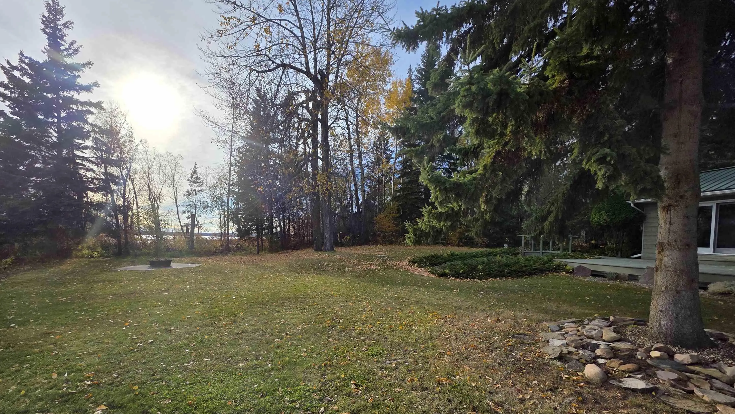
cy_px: 253
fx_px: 292
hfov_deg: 103.0
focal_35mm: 15
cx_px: 361
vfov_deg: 69.6
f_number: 1.9
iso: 40
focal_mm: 2.2
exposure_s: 1/1799
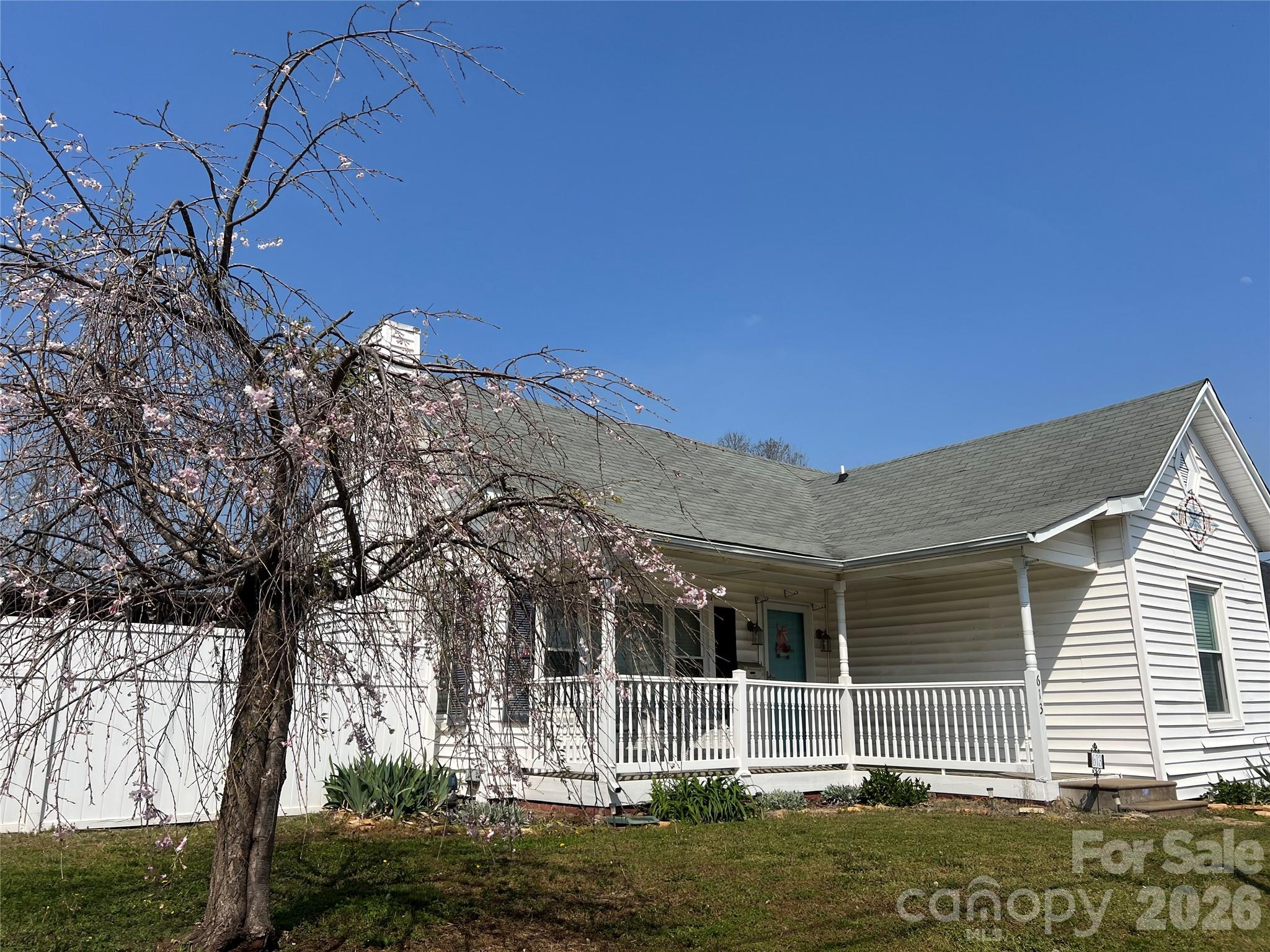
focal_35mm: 26
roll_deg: +0.3
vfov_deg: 53.1
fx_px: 954
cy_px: 476
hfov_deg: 67.3
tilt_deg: +14.5
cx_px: 635
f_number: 1.5
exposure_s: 1/6993
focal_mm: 5.7
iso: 50
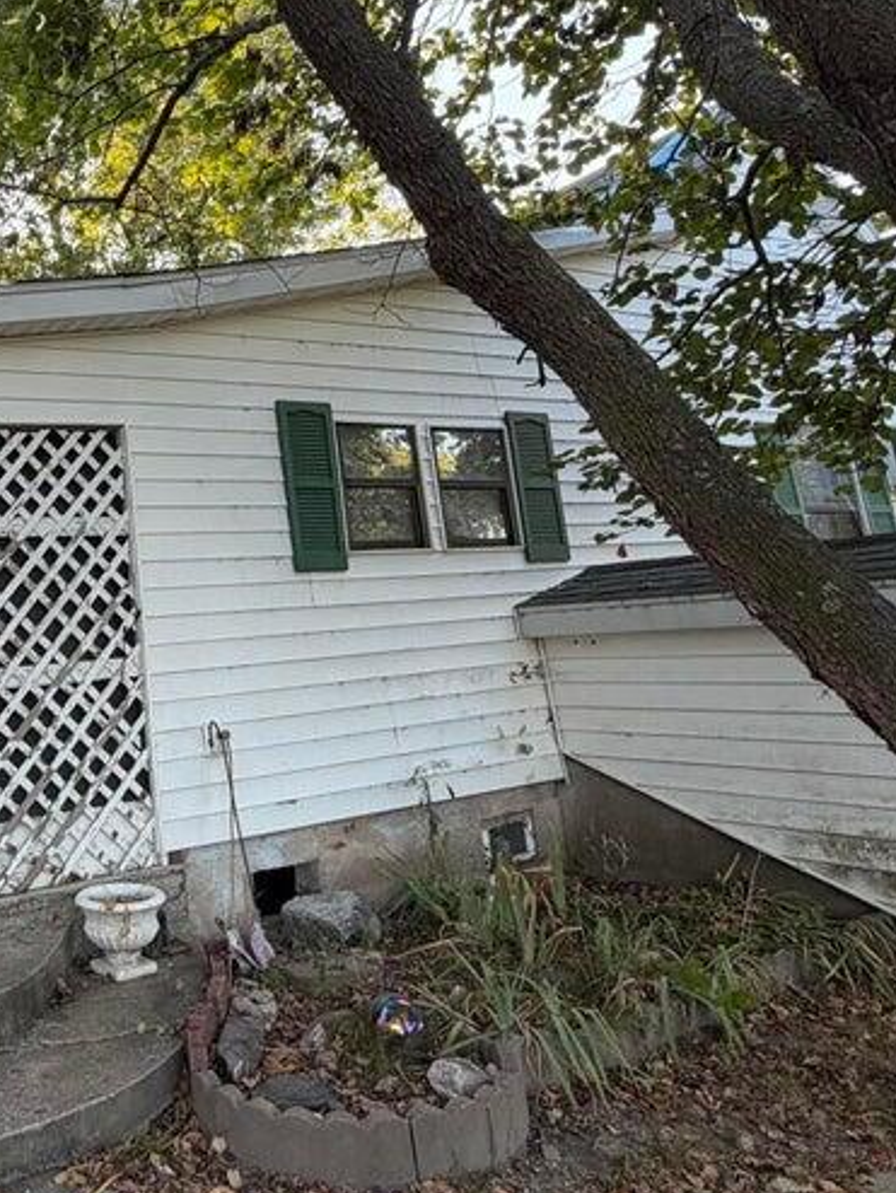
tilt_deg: +11.2
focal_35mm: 29
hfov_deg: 42.4
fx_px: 1000
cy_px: 454
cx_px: 22
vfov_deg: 60.9
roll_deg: +3.3
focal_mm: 2.22
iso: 64
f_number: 2.2
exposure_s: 1/121
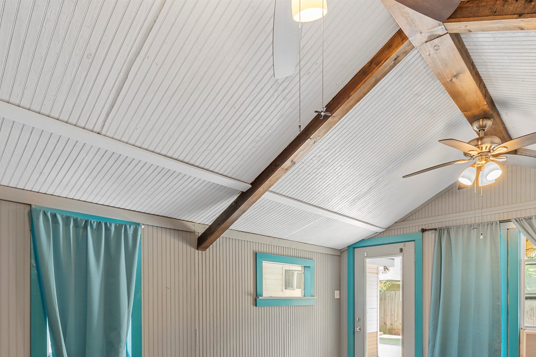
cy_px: 293
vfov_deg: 51.2
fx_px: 342
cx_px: 299
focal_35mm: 23
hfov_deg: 75.8
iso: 250
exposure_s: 3.2
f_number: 9
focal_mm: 14
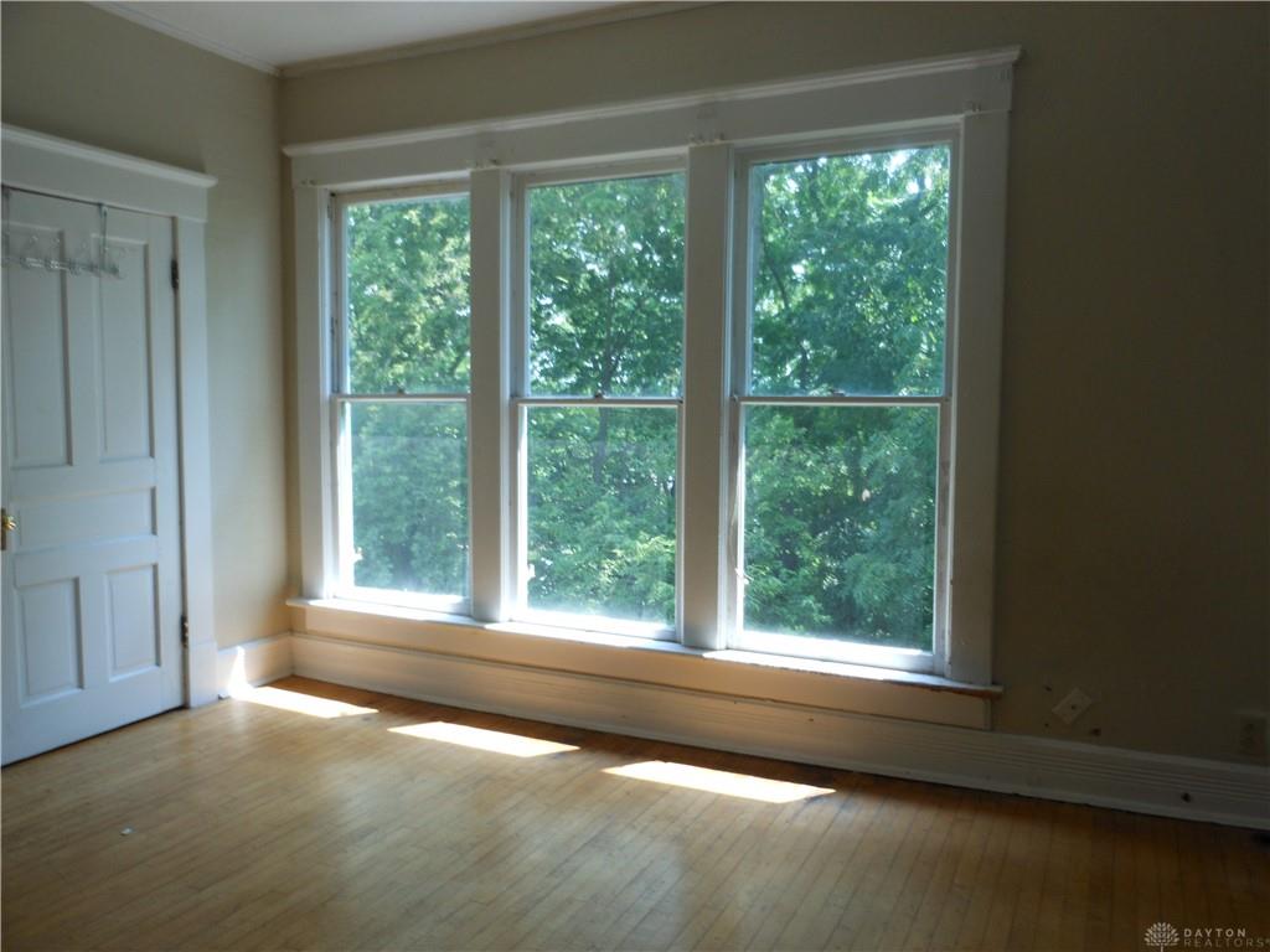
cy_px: 476
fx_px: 1027
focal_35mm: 28
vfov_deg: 49.7
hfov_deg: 63.4
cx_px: 635
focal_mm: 5
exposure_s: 1/60
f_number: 3.7
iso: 80
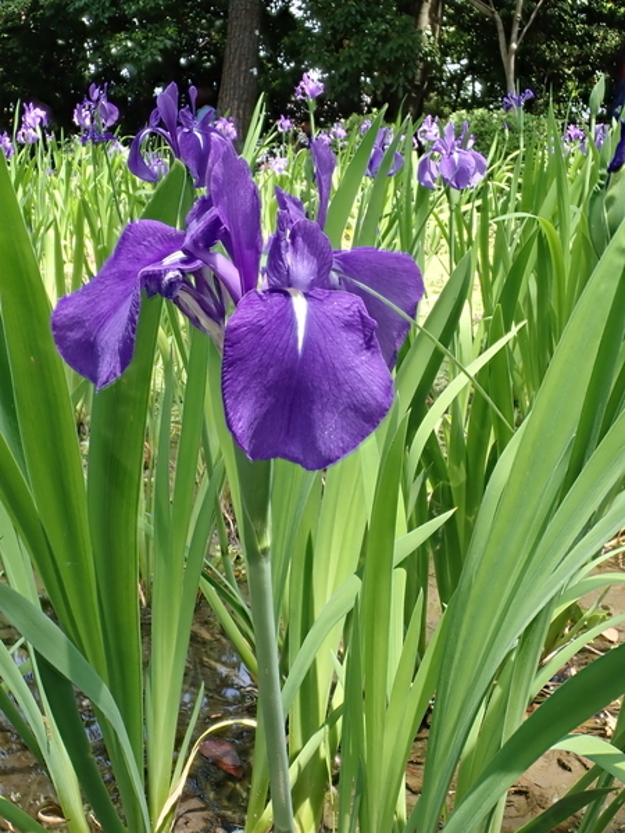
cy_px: 416
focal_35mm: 40
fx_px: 963
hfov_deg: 36.0
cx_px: 312
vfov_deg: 46.8
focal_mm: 7.34
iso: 125
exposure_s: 1/160
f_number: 4
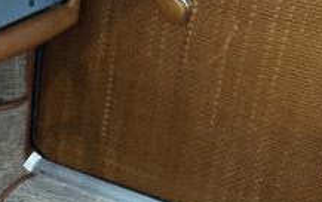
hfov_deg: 15.5
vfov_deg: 10.1
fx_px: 1054
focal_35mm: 120
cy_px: 401
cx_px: -206
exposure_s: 1/60
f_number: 1.78
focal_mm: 6.76
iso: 500
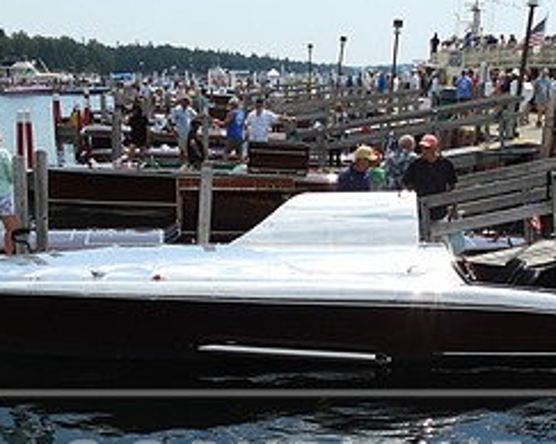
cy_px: 466
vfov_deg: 25.5
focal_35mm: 56
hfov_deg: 33.6
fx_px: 921
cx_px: 286
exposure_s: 1/2000
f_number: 3.5
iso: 100
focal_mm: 4.3
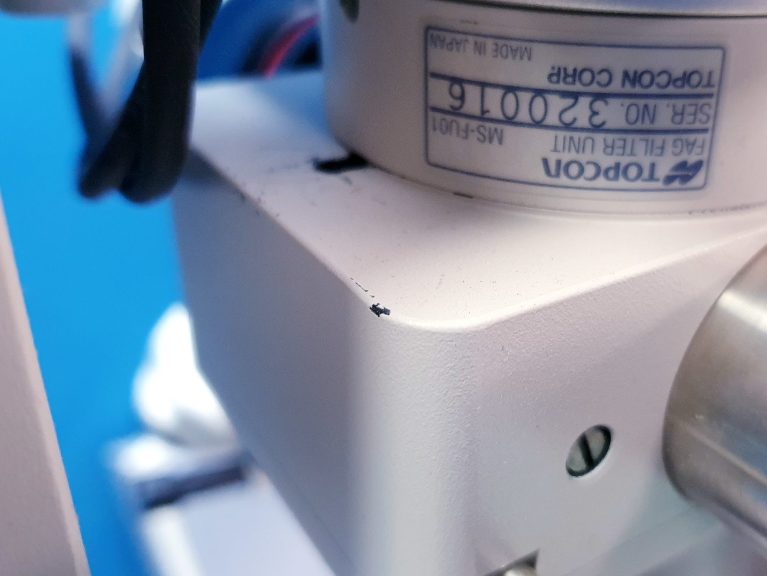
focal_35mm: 36
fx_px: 798
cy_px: 266
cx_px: 464
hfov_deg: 51.0
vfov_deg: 39.6
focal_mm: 4.3
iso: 200
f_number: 1.5
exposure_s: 1/50
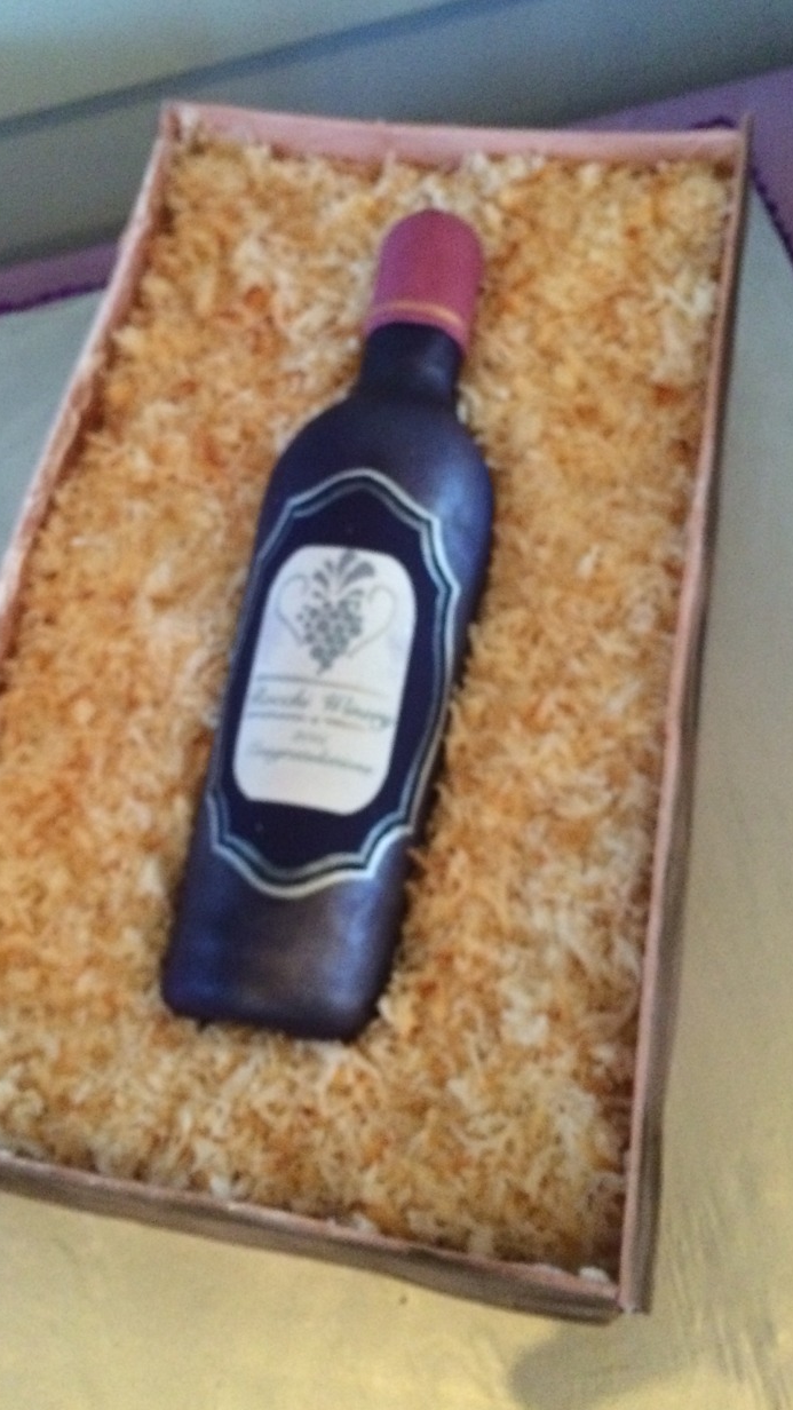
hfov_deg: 33.7
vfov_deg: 56.5
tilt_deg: -60.4
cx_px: 342
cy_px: 635
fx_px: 1308
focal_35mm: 35
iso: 500
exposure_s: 1/15
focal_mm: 4.15
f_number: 2.2
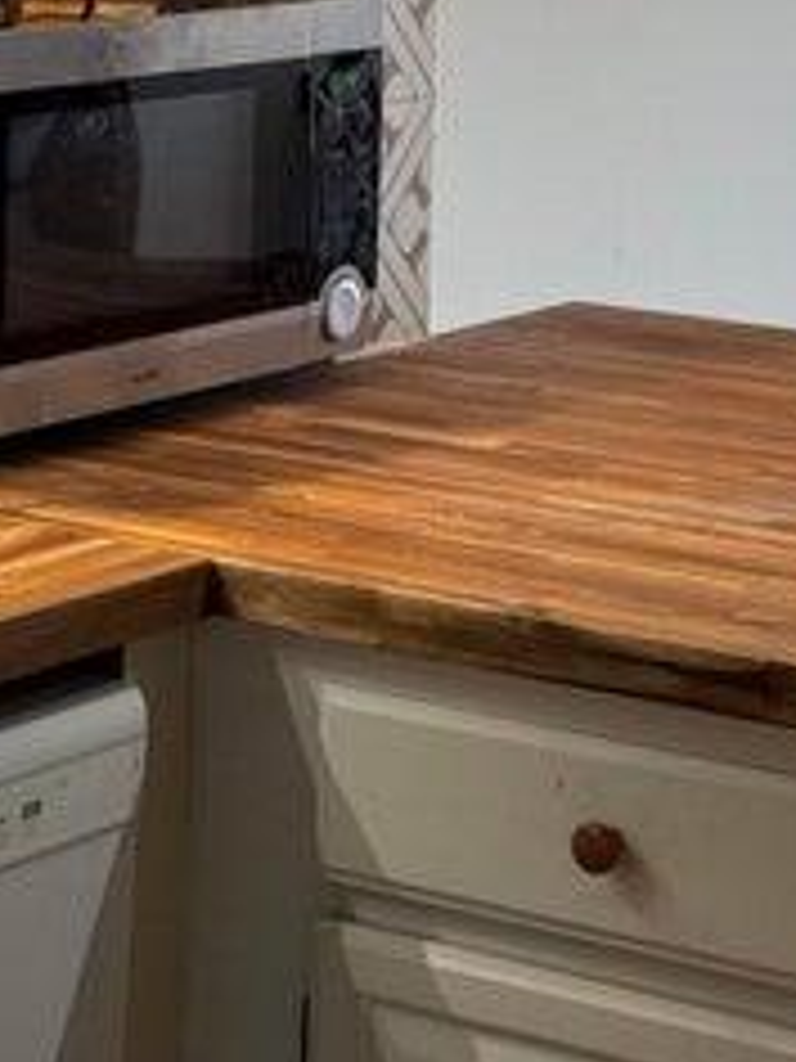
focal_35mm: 130
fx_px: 3986
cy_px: 68
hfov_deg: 11.4
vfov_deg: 15.0
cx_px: 355
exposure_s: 1/75
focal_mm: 6.76
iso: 80
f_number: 1.78
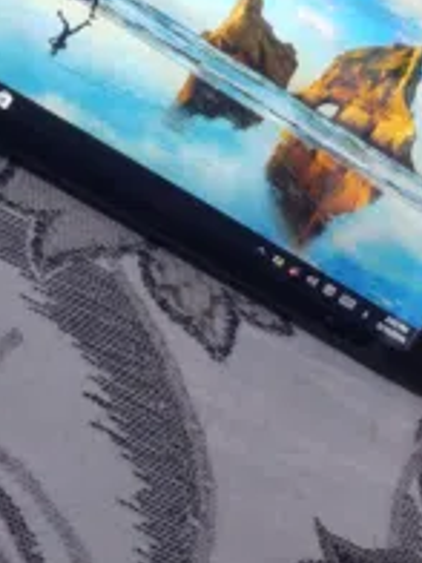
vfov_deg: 33.1
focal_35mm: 55
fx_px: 894
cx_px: 258
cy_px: 52
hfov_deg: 26.5
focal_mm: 4.75
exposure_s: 1/30
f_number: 1.7
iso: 291
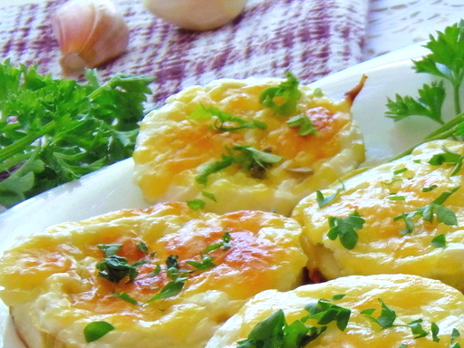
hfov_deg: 11.5
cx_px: 427
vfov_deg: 8.7
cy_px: 268
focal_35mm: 170
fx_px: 2279
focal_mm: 16.2
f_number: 4.3
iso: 200
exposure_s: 1/40
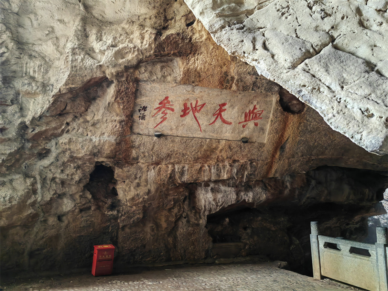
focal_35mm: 27
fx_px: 303
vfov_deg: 51.4
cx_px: 194
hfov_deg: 65.3
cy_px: 146
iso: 2000
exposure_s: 1/17.1
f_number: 1.8
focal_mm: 5.54
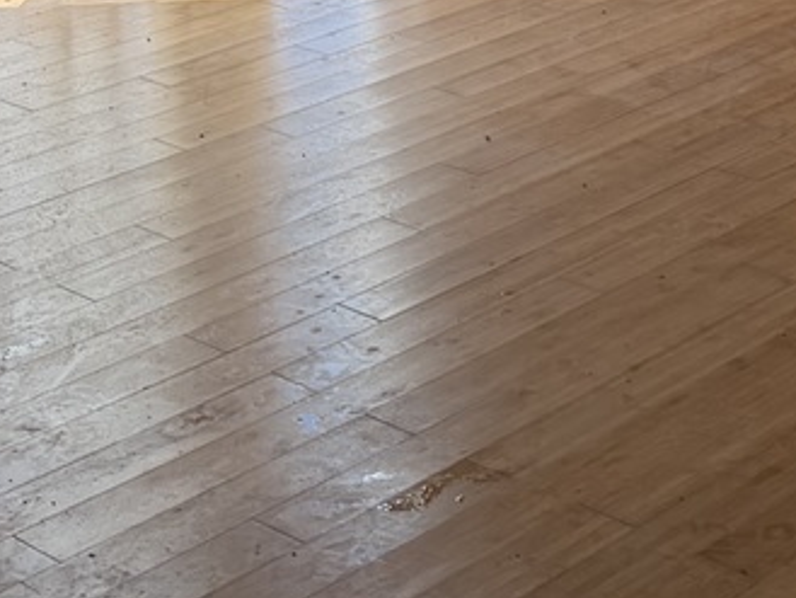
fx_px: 2415
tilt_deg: -3.3
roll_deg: -0.9
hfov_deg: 18.3
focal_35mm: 105
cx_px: 774
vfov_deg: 12.7
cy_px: -525
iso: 64
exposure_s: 1/271
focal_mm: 6.76
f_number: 1.78
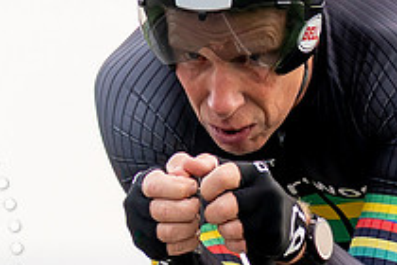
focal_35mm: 625
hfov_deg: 3.3
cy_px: 361
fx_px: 6892
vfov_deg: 2.2
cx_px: 304
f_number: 3.5
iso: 100
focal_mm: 70
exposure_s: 1/800
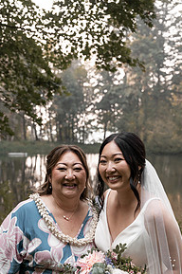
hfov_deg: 25.4
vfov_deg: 36.6
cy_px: 209
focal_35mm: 53
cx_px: 78
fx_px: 403
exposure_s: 1/320
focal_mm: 34
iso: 200
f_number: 3.5
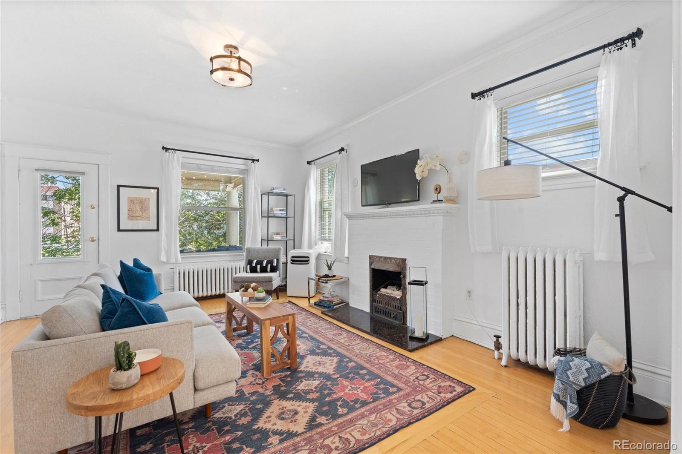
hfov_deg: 96.7
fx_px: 303
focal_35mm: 16
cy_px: 227
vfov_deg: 73.7
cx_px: 341
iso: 640
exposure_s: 1/6
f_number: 9
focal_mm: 16
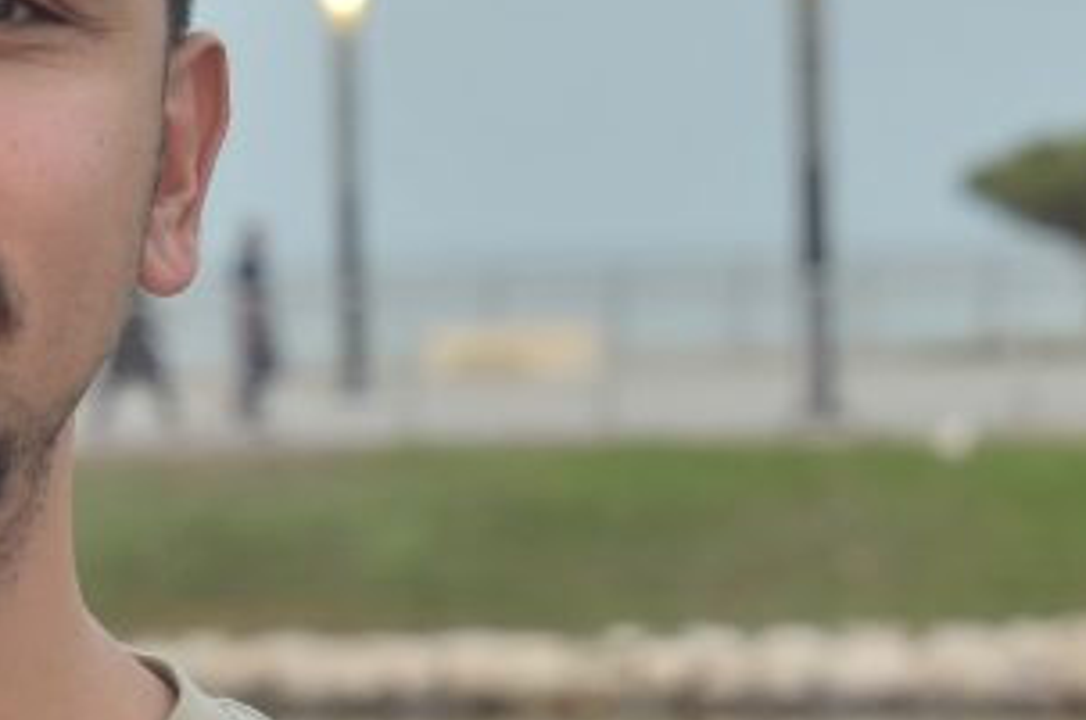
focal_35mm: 238
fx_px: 7168
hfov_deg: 8.6
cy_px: 287
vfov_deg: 5.8
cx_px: 61
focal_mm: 72
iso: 2000
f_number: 7.1
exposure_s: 1/200
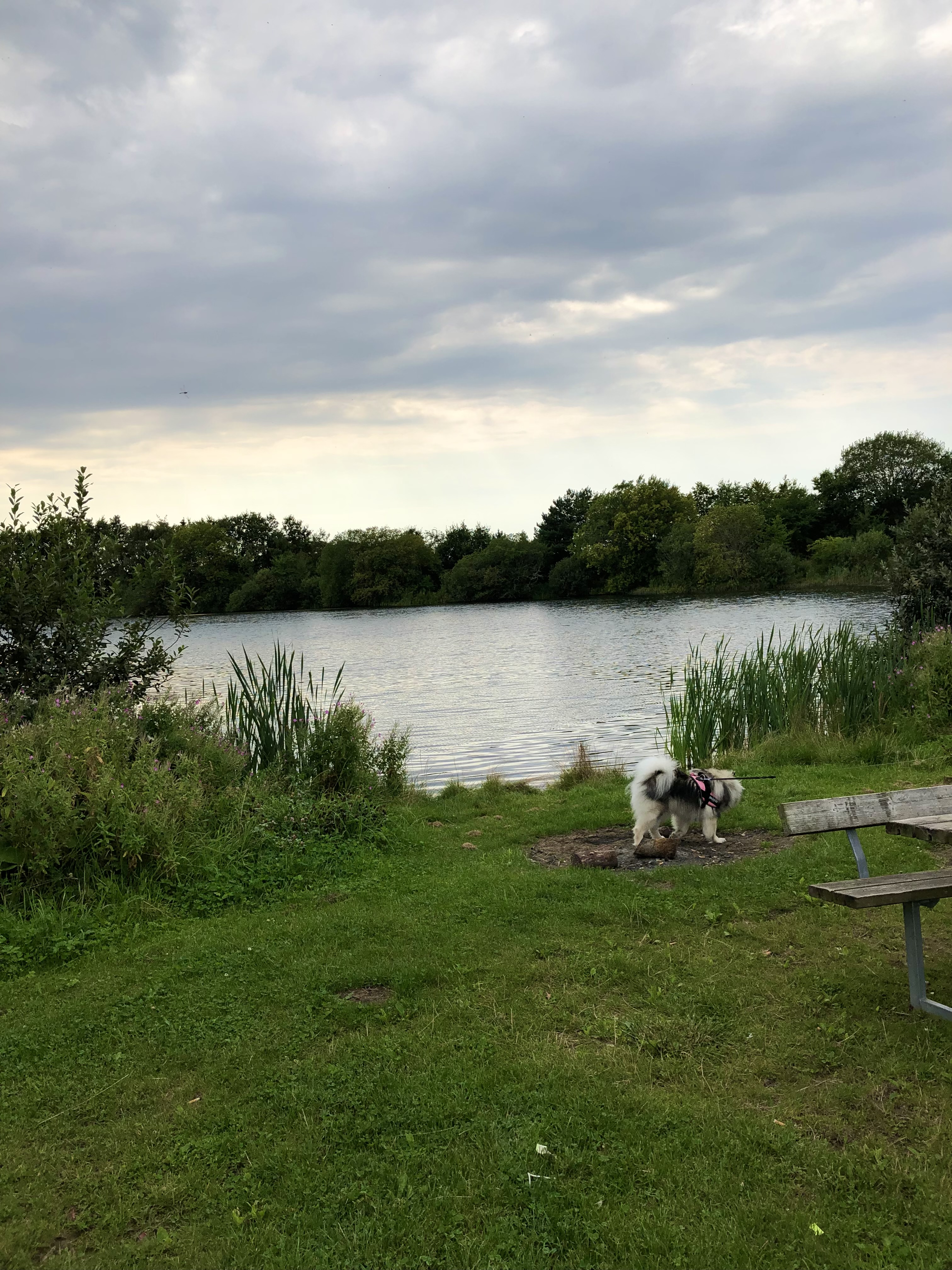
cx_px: 476
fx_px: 1027
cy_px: 635
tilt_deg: -1.0
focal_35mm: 28
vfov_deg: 63.4
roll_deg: +3.7
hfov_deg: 49.7
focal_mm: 4
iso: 20
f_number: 1.8
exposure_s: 1/2208
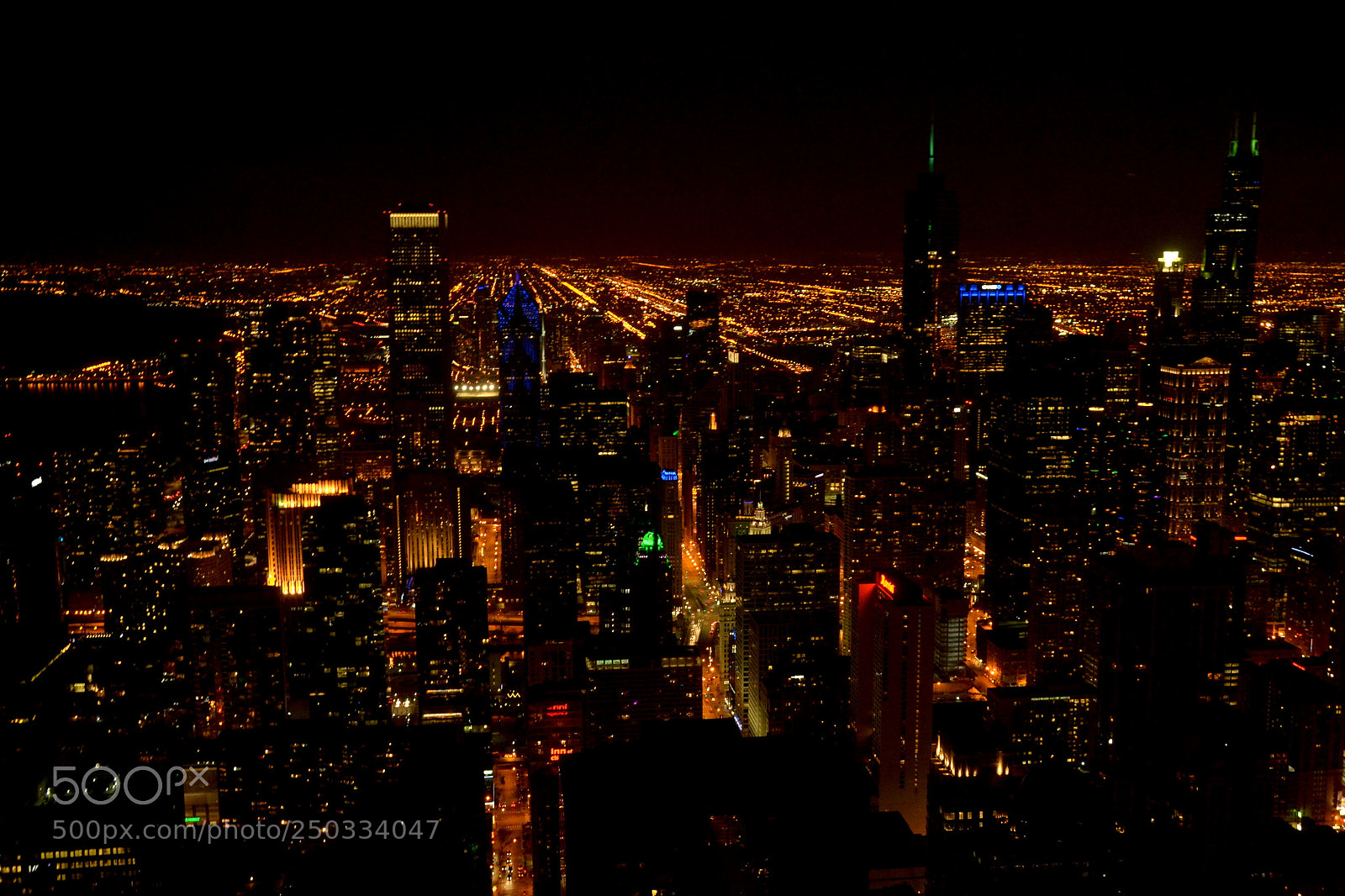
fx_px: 1457
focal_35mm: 39
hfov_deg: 49.6
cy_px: 448
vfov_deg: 34.2
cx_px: 672
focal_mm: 26
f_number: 5.6
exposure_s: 1/2
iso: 800
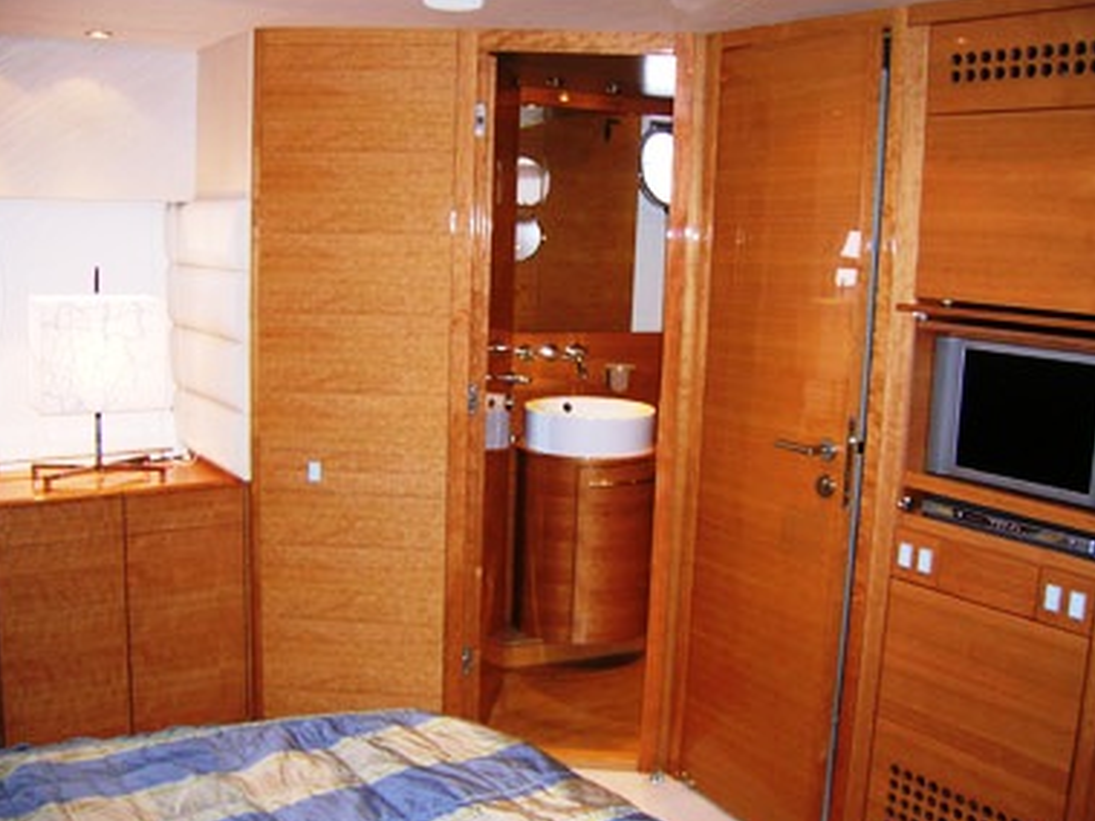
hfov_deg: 52.6
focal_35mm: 35
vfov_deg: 40.7
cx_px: 552
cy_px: 408
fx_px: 1107
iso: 112
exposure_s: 1/60.1
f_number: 2.9
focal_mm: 5.7
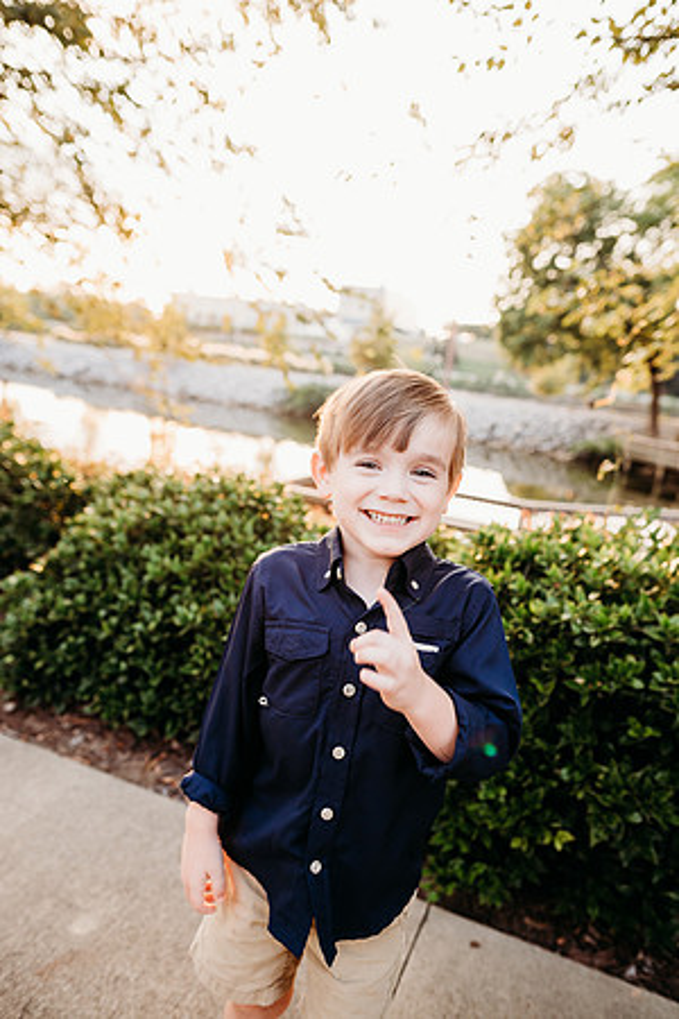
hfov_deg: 53.1
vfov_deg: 73.7
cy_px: 510
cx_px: 340
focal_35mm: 24
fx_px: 679
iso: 320
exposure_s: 1/200
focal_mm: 24
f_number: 3.2
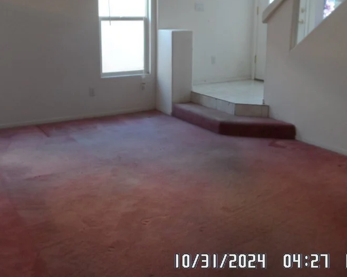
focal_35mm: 38
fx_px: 390
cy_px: 102
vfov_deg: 38.9
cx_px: 164
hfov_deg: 47.9
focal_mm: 4.5
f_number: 2.5
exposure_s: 1/30
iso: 200
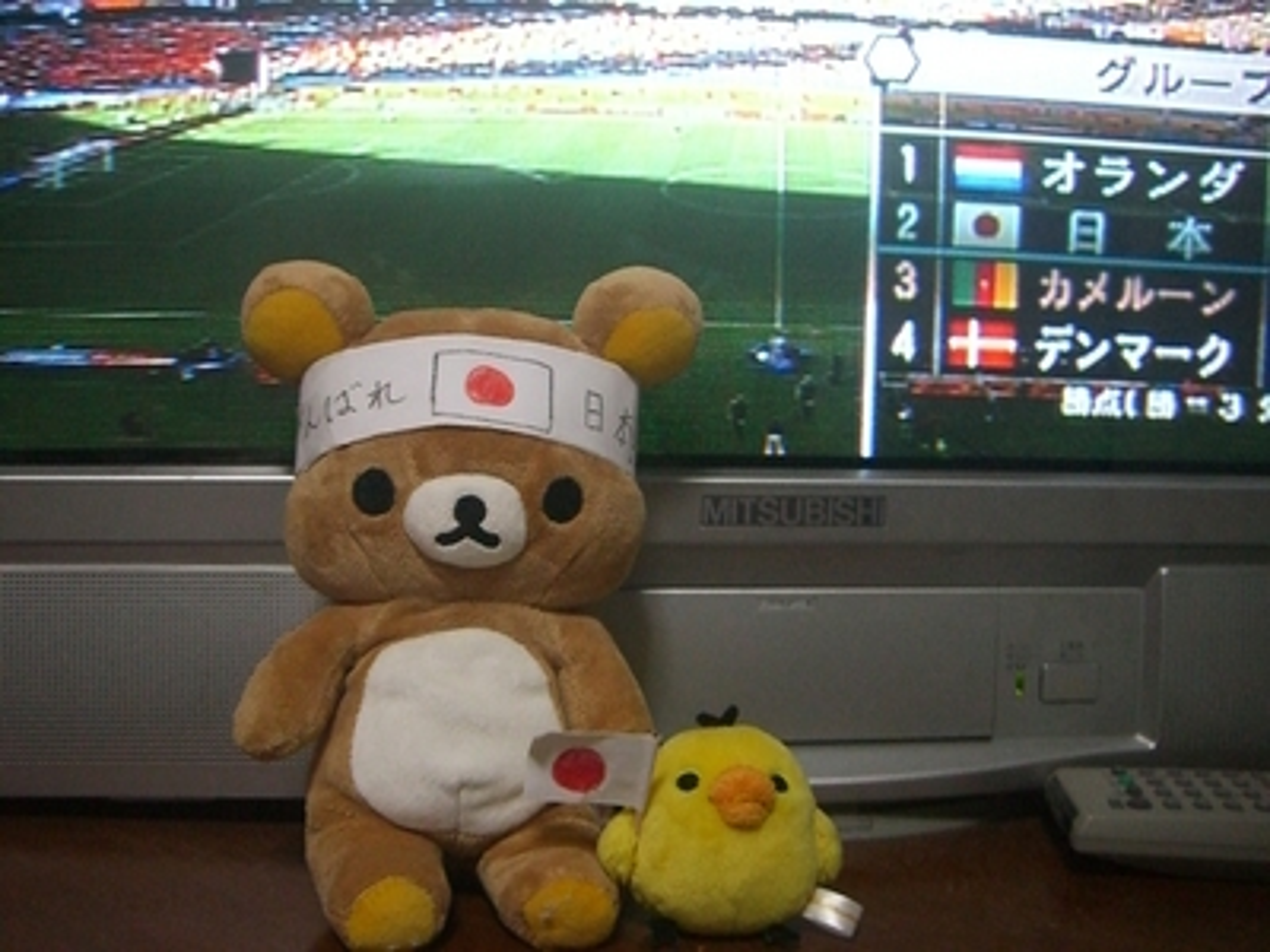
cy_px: 476
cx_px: 635
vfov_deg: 37.7
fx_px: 1394
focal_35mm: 38
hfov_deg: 49.0
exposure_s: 1/60
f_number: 2.7
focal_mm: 6.2
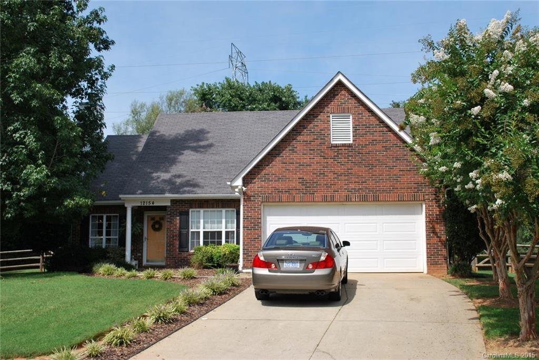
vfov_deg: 34.3
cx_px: 270
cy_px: 180
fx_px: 584
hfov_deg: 49.5
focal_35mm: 39
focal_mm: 26
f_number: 8
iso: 100
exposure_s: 1/250
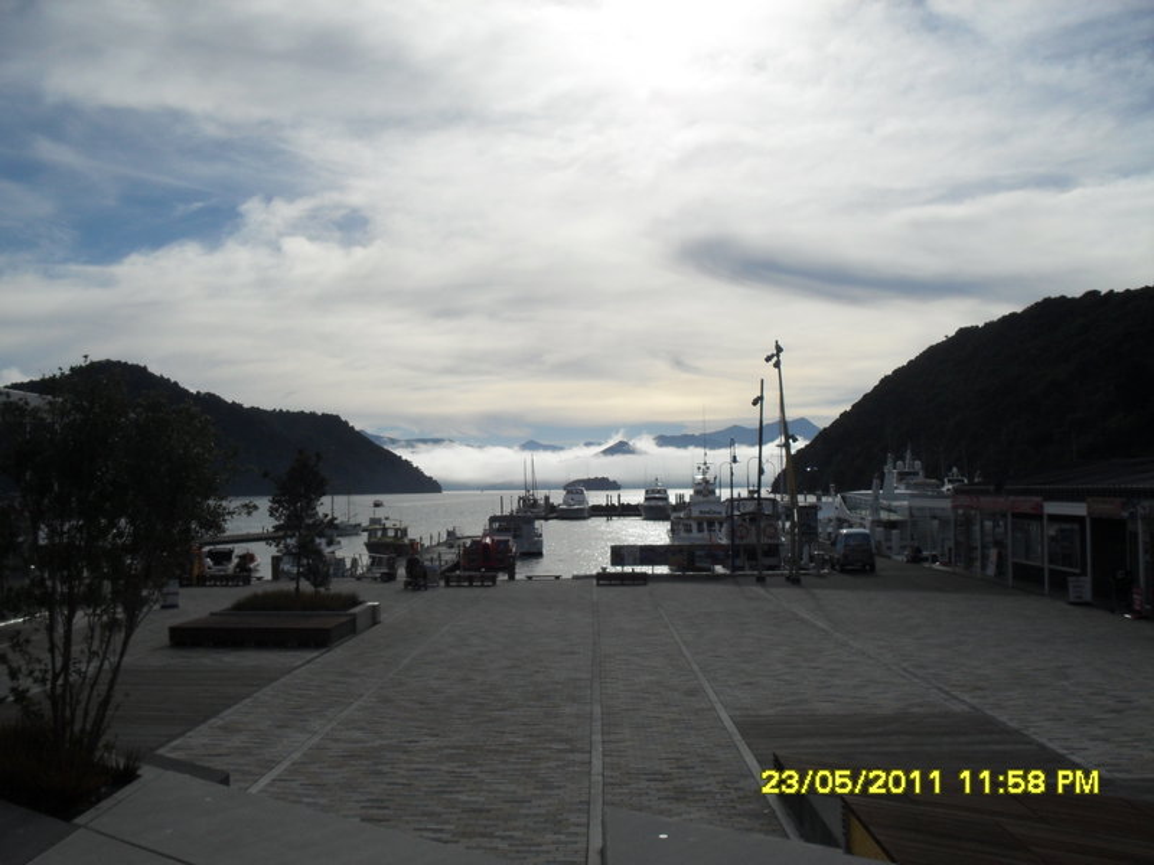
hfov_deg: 52.6
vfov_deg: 40.7
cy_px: 432
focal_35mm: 35
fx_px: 1167
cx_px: 577
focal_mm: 6.3
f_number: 8.4
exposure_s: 1/750
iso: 100
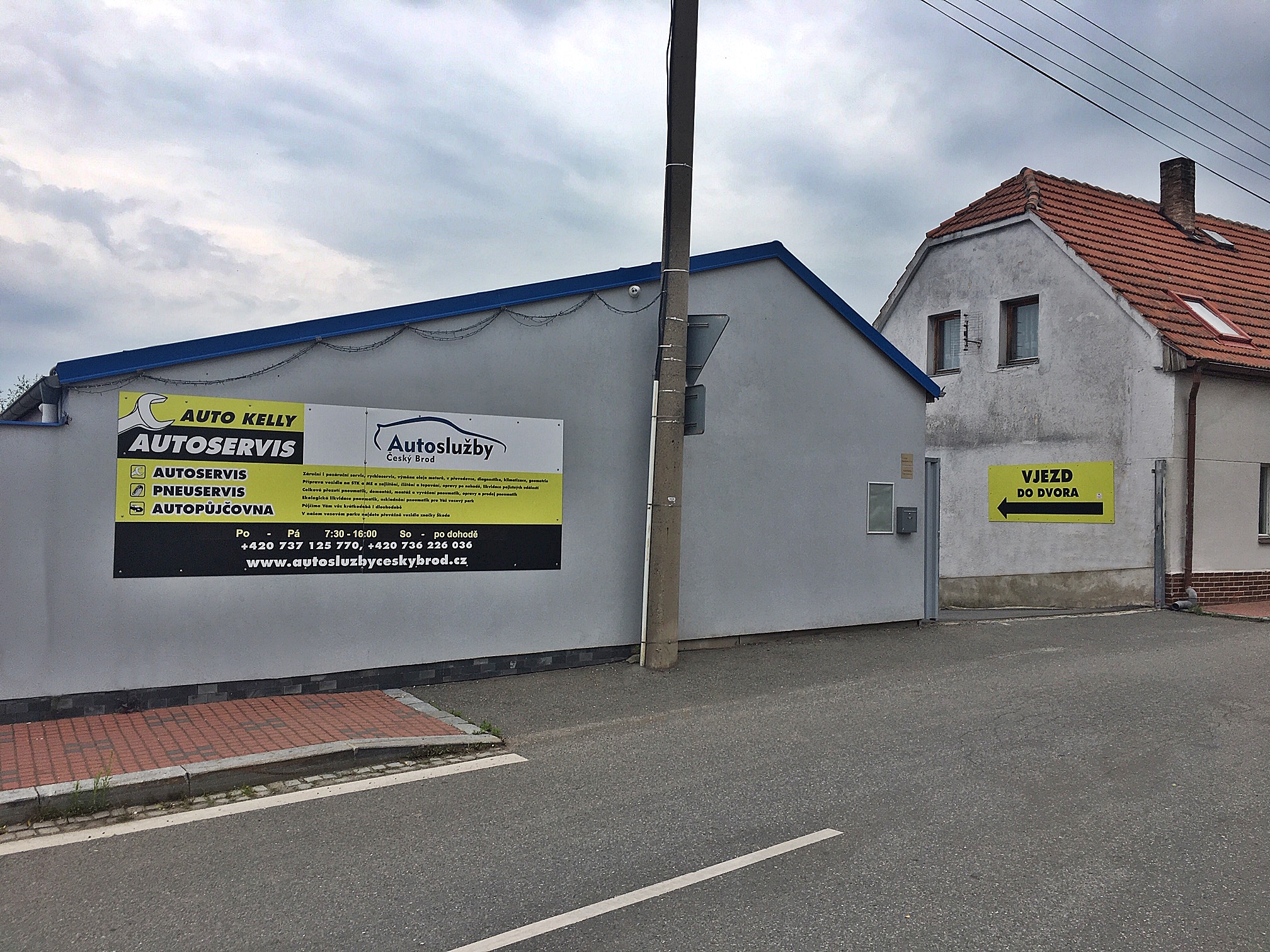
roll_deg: -0.4
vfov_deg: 48.2
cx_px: 635
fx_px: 1064
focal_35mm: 29
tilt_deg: +0.7
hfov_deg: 61.7
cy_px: 476
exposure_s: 1/1040
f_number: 2.2
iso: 25
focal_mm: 4.15
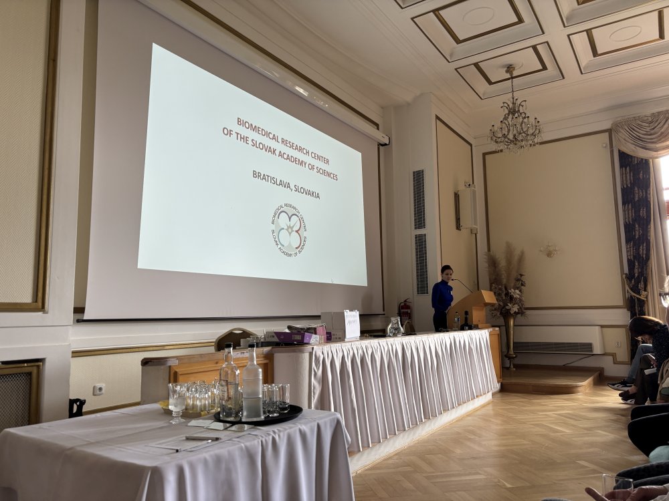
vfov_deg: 53.1
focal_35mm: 26
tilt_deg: +7.6
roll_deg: +1.0
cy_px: 250
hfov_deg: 67.3
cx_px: 334
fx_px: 502
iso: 100
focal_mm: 5.96
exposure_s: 1/60
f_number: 1.6
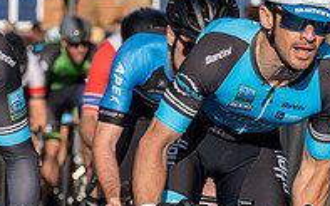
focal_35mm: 521
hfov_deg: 4.0
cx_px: -43
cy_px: -43
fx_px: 4684
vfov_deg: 2.5
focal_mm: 102
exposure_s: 1/1000
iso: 160
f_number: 5
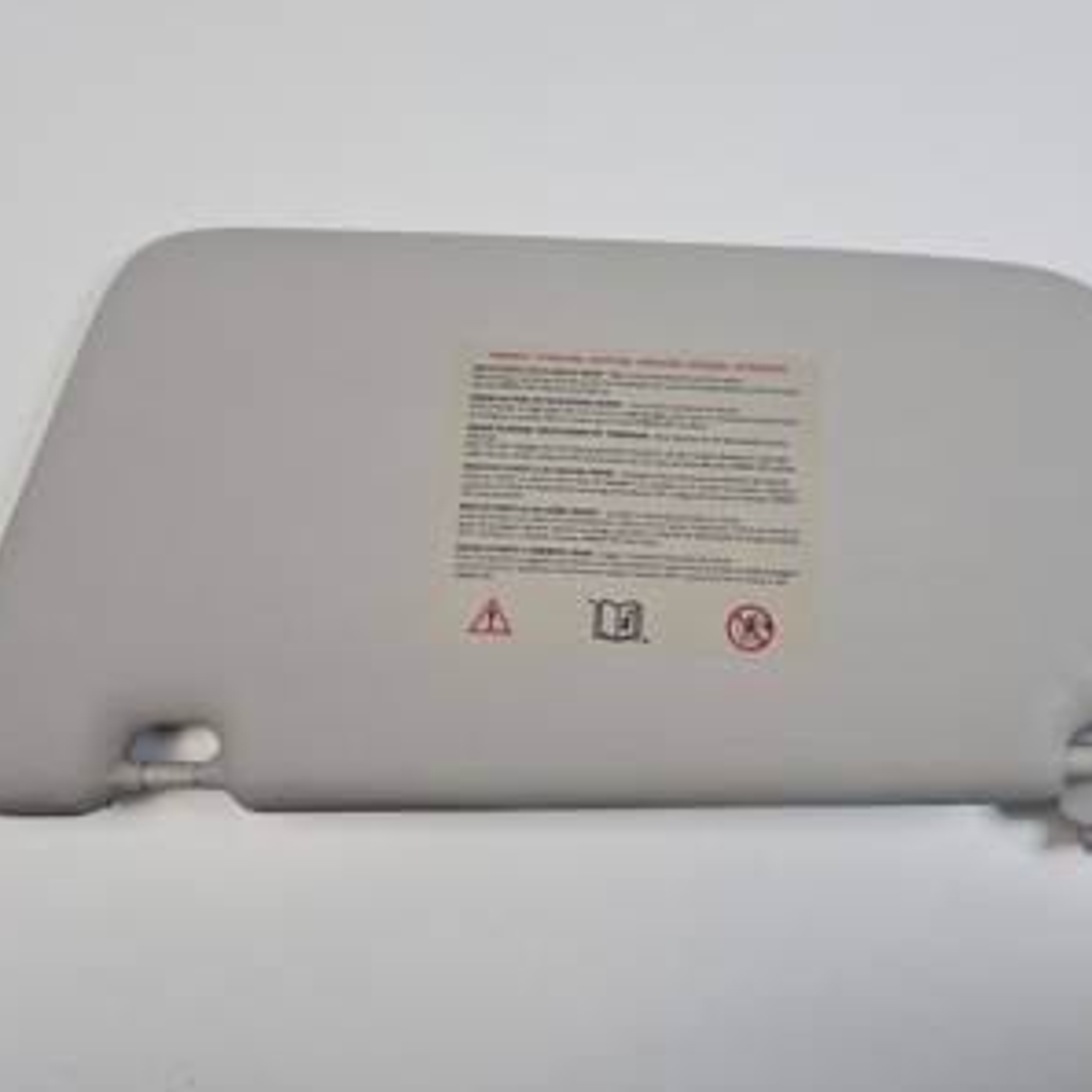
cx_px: 636
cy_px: 548
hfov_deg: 52.3
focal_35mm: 31
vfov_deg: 52.5
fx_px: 1106
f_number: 1.8
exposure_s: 1/321
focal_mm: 5.4
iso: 50
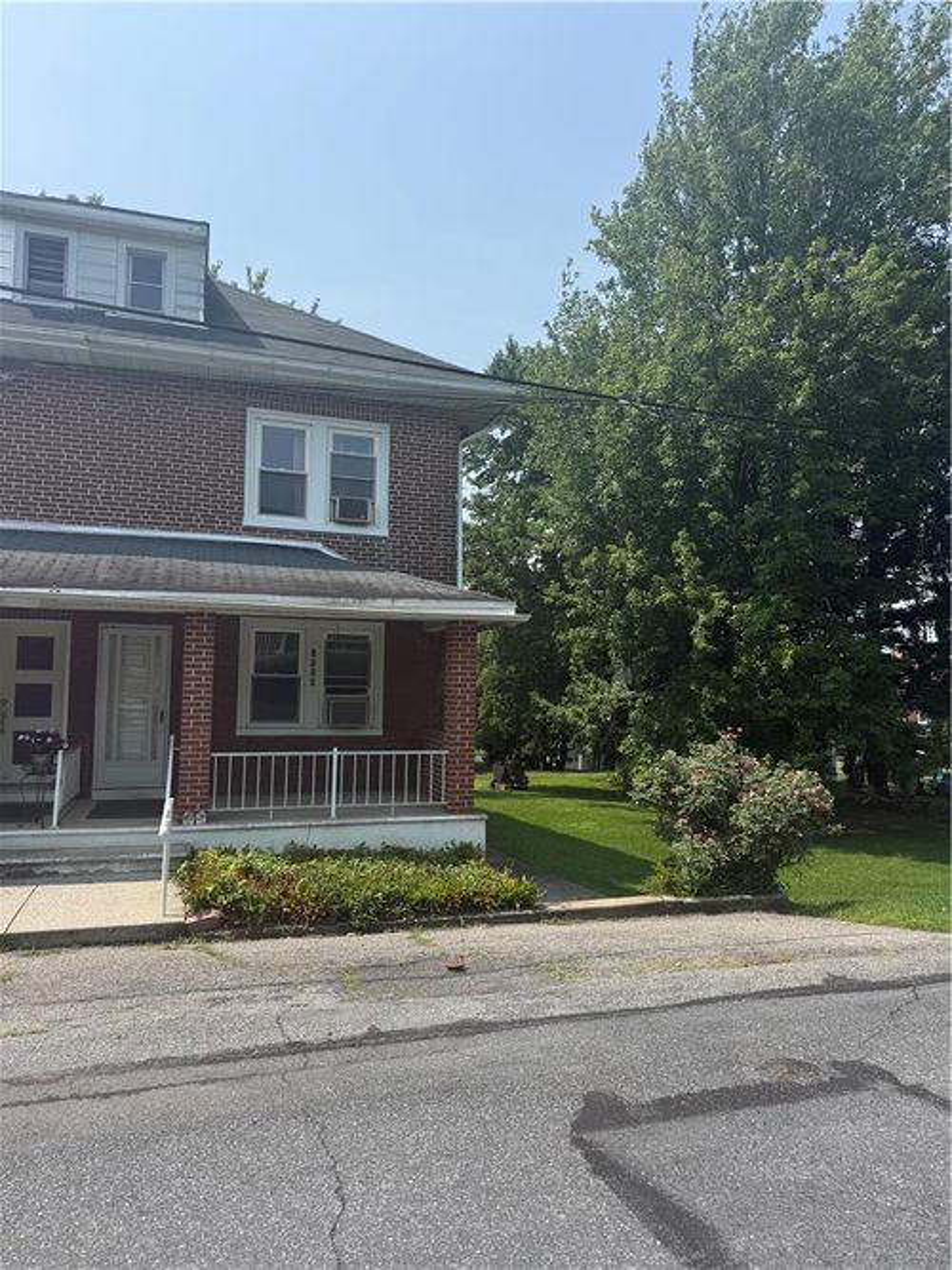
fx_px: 880
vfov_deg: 71.6
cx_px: 476
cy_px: 635
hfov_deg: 56.8
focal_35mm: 24
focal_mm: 6.76
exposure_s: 1/3953
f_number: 1.78
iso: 80
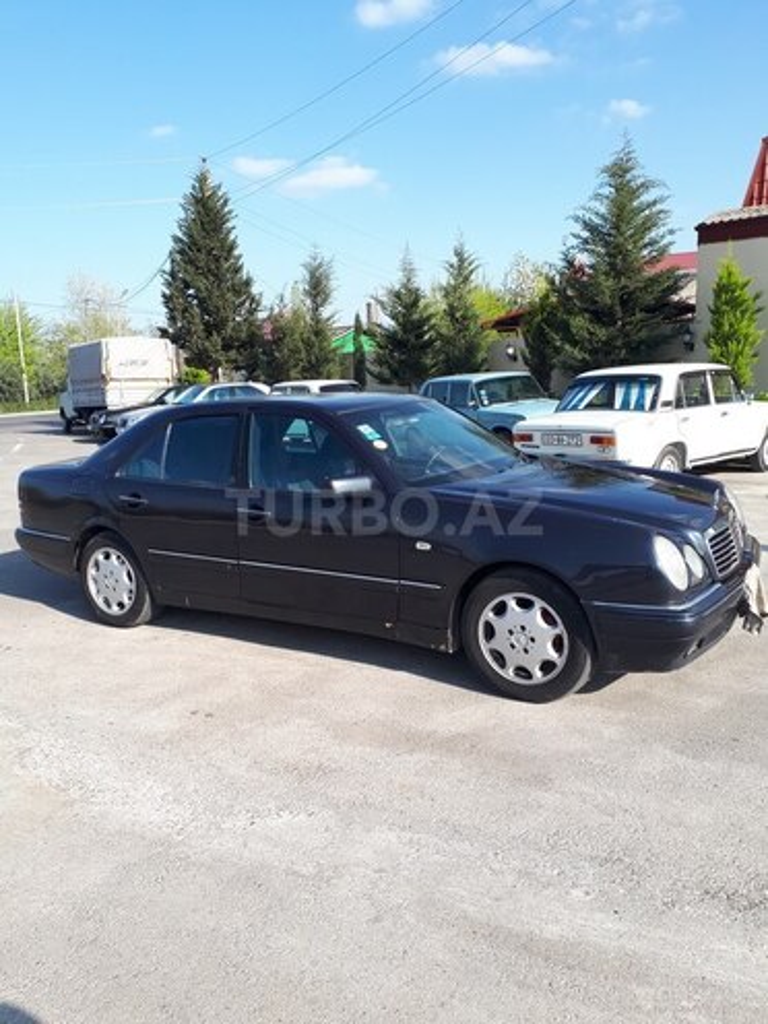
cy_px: 512
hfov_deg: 51.4
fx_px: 799
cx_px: 384
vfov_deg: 65.3
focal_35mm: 27
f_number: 1.9
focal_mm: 3.6
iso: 40
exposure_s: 1/648
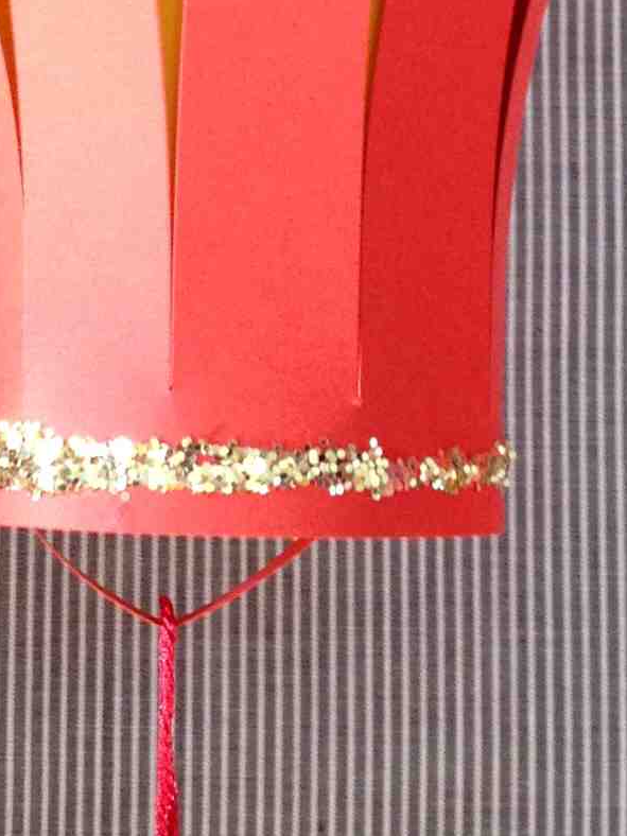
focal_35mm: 145
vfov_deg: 13.1
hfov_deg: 10.2
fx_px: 3502
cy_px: -257
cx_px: 157
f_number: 2.4
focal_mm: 4.28
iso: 100
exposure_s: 1/20
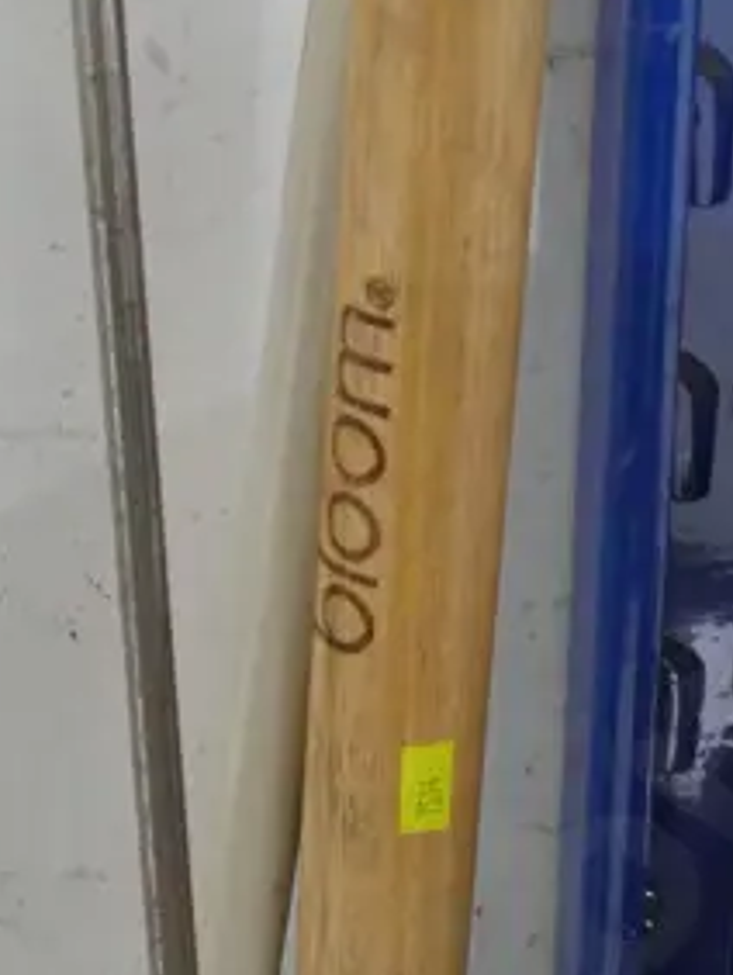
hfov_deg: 8.9
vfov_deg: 11.5
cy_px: 1307
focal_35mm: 167
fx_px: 4708
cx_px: 306
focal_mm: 23
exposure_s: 1/40
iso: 3200
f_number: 5.1
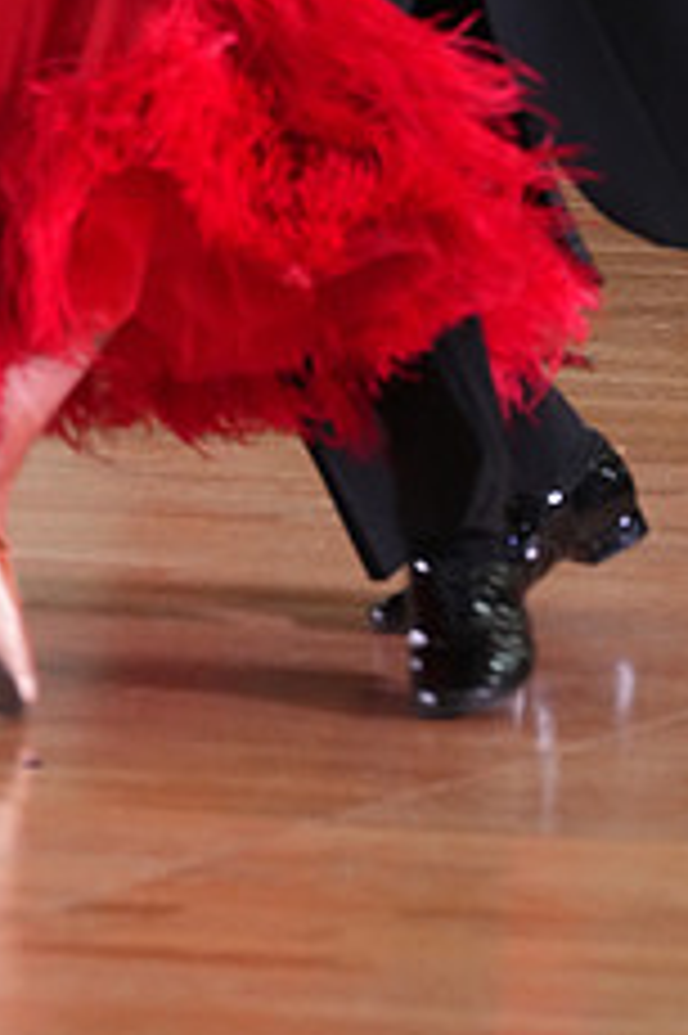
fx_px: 13923
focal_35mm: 485
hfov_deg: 2.8
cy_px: -256
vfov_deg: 4.2
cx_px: 245
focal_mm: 192
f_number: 8
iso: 4000
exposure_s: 1/200
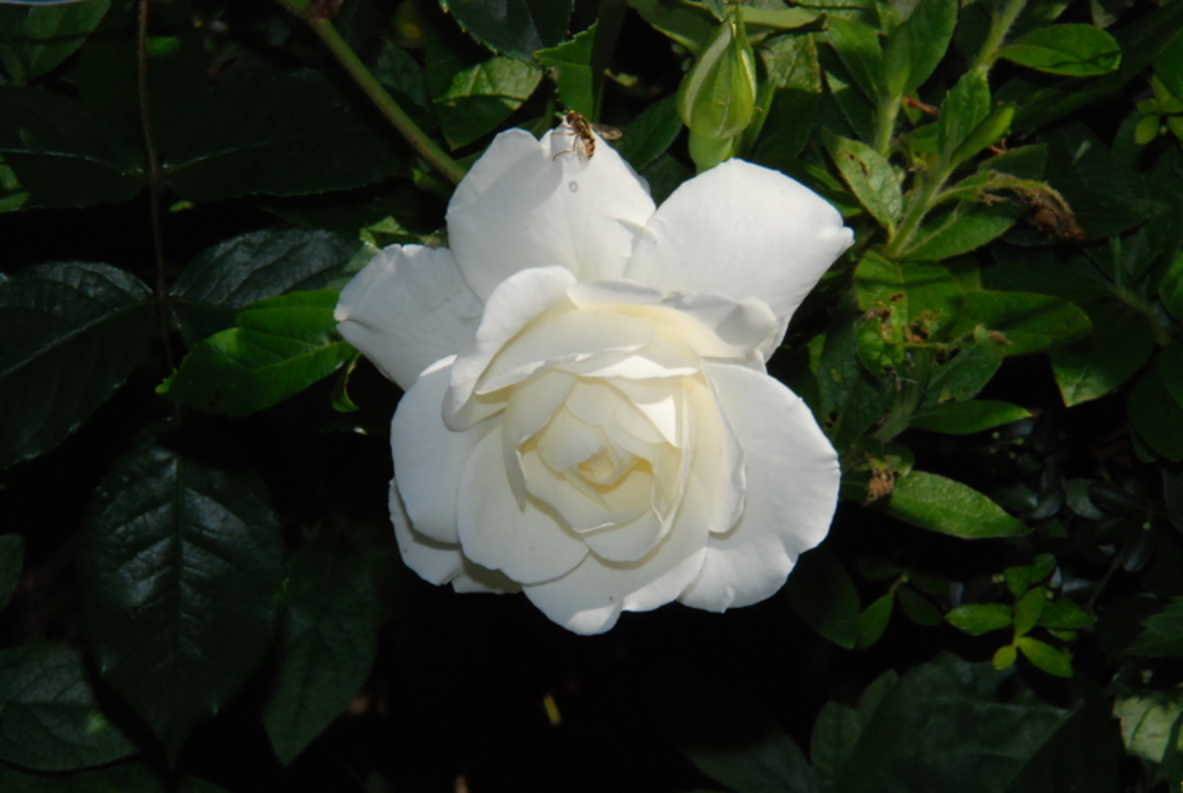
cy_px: 396
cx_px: 592
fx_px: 12341
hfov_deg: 5.5
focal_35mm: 375
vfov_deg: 3.7
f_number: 32
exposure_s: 1/200
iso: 800
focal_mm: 250
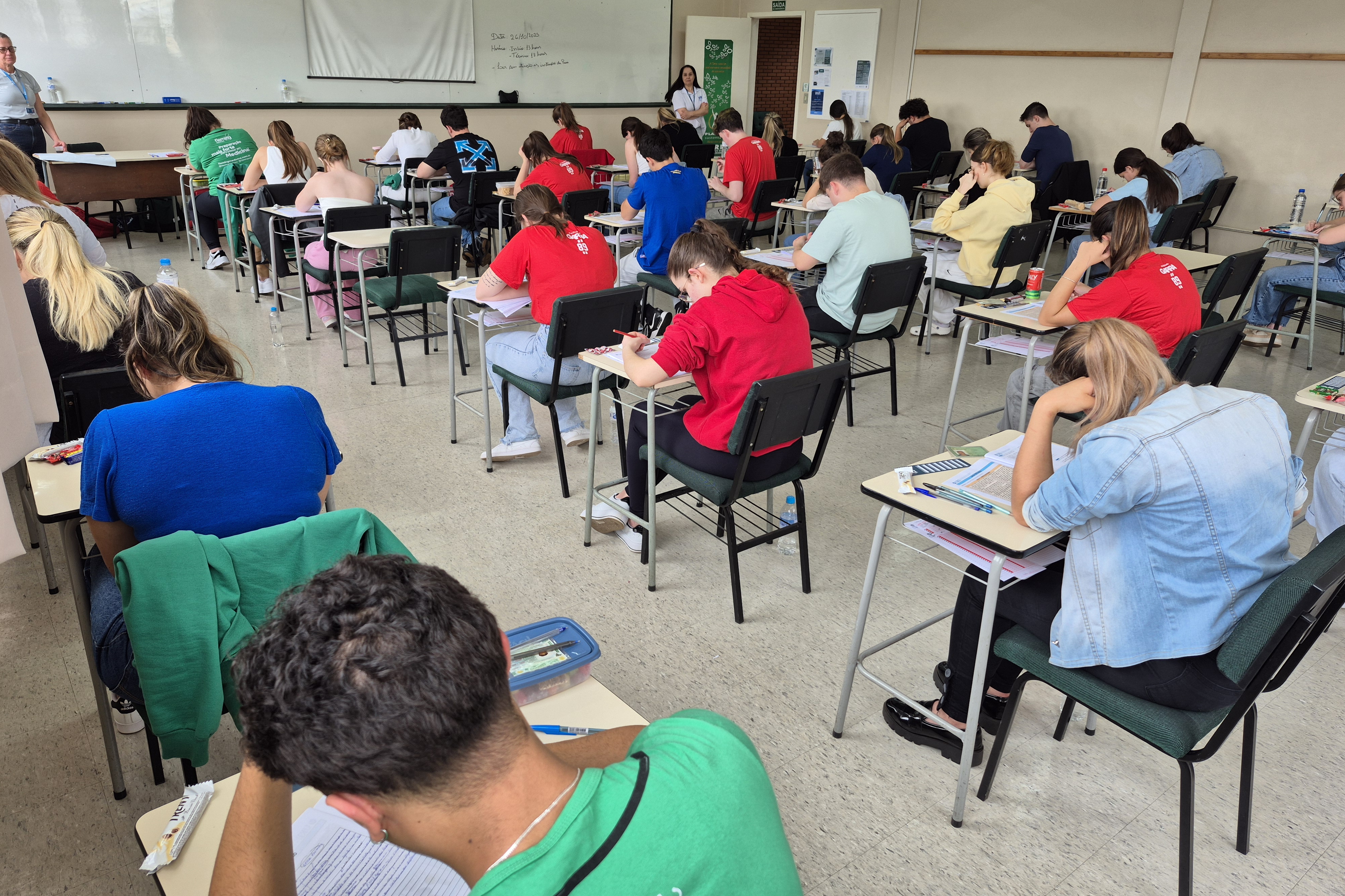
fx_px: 897
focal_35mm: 24
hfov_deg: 73.7
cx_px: 673
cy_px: 430
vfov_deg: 53.1
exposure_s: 1/120
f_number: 1.8
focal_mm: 5.4
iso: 32
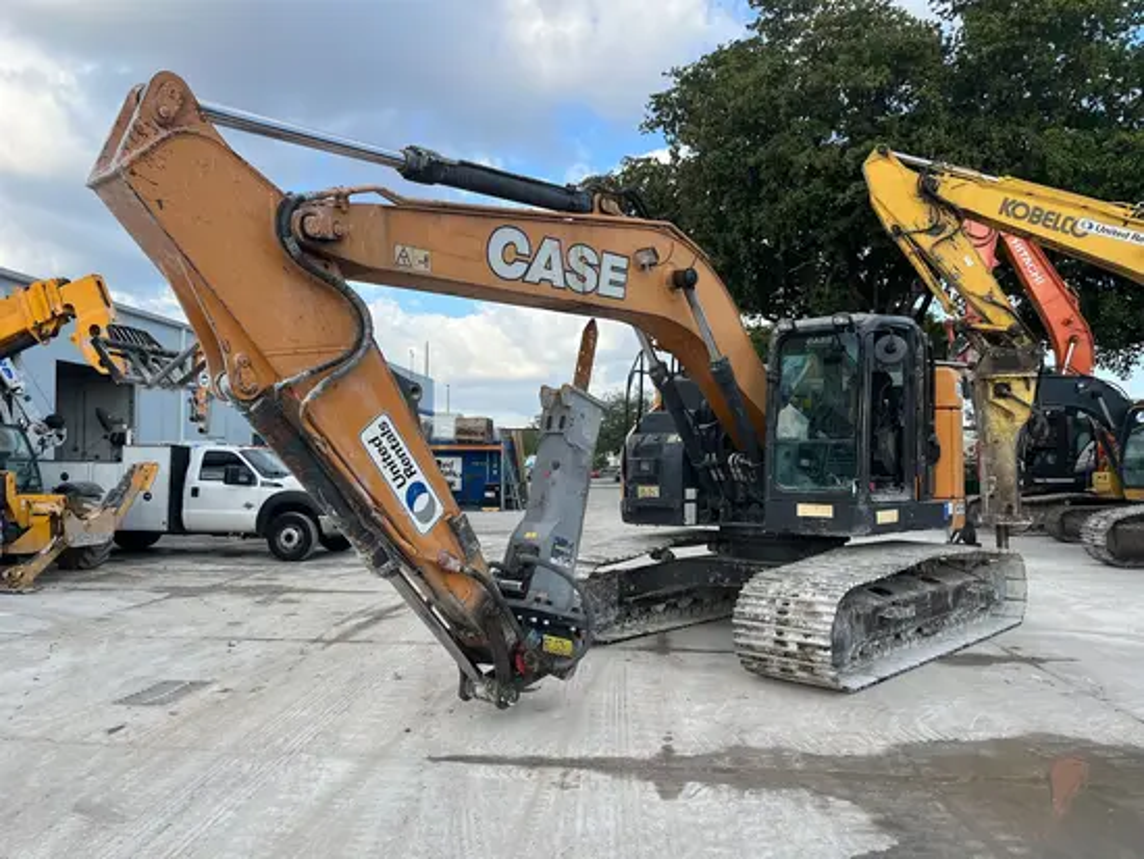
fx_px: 860
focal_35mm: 26
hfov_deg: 67.3
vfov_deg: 53.1
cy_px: 430
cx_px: 572
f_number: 1.6
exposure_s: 1/1238
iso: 50
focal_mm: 5.1
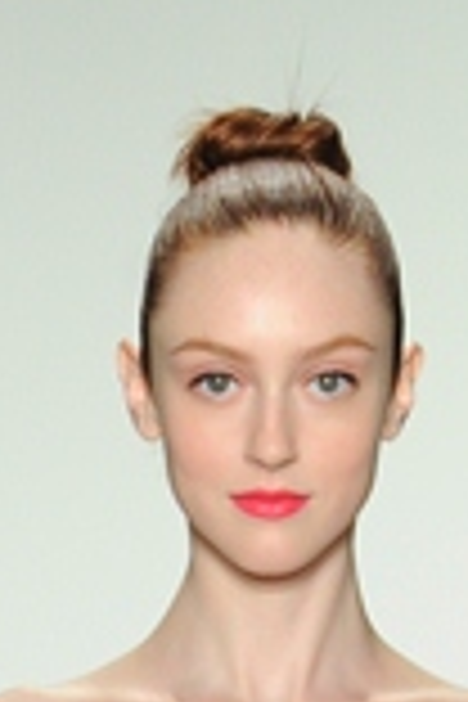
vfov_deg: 2.2
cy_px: 1750
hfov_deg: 1.4
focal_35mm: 953
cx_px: 371
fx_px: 18582
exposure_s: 1/400
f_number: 4
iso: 1250
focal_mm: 165
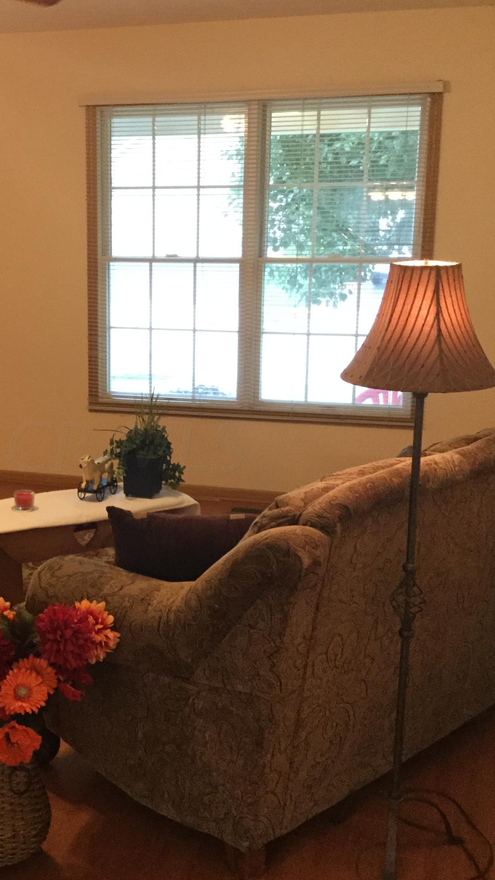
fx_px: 1073
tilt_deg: -12.3
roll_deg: -1.3
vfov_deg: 44.6
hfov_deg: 25.7
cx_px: 126
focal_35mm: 46
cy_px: 447
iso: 160
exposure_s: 1/30
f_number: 2.4
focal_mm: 3.3
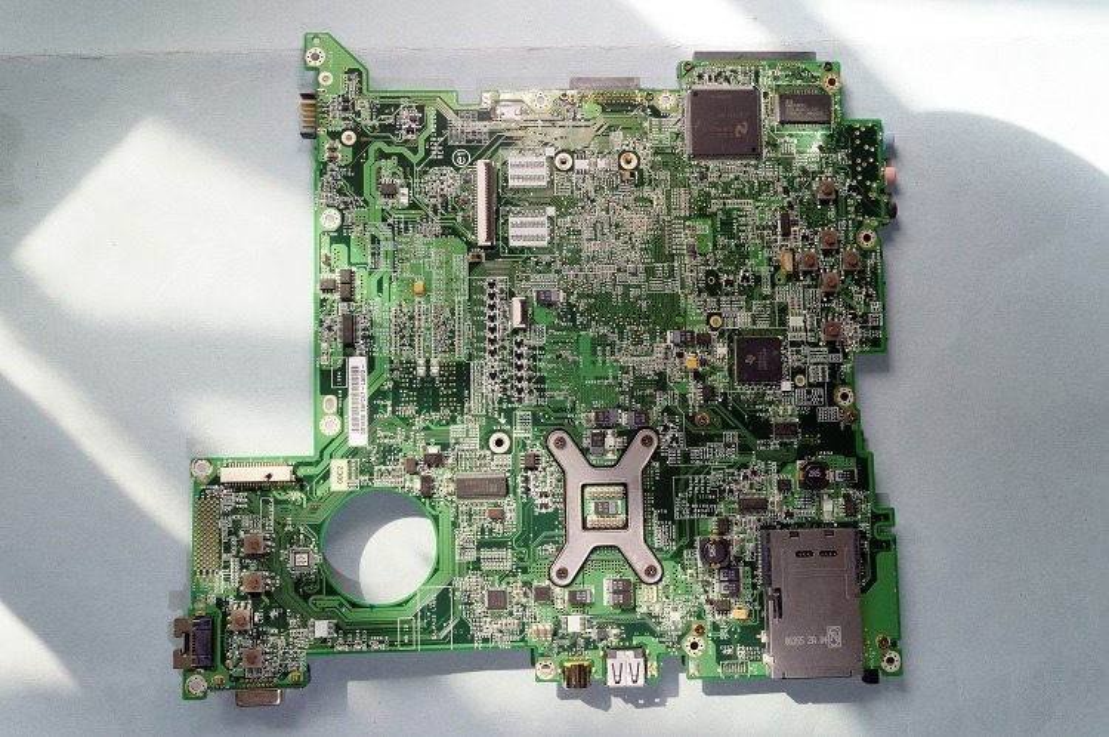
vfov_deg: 39.9
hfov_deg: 57.3
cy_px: 368
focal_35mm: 33
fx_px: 1015
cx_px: 554
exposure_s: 1/15
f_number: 8
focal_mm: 22
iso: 100
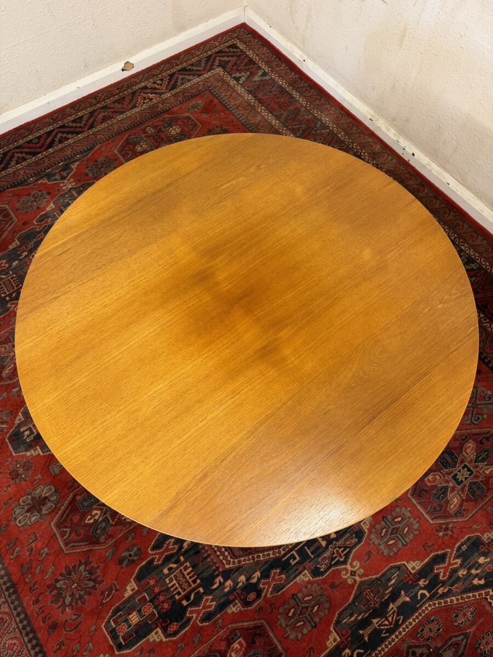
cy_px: 328
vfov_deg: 71.6
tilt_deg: -65.0
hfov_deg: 56.8
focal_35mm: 24
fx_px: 456
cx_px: 246
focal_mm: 6.76
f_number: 1.78
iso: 125
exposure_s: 1/50
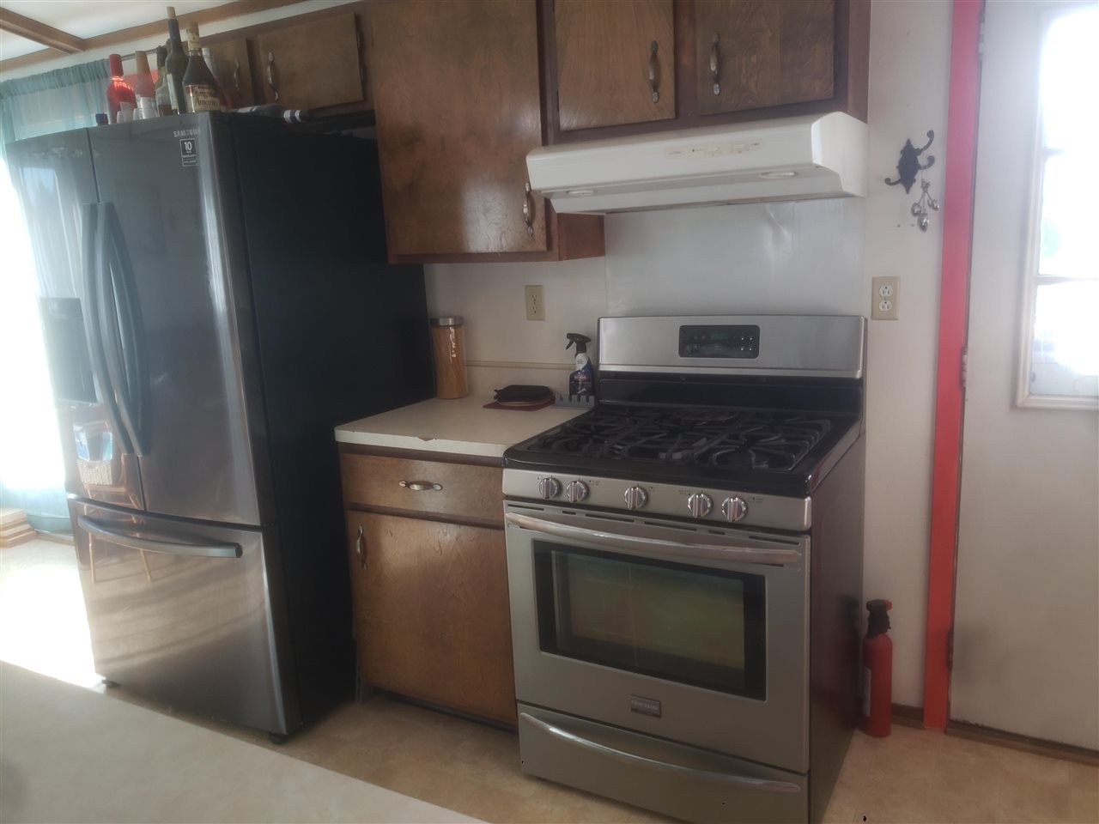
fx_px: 825
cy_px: 412
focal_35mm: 26
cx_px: 550
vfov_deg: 53.1
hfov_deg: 67.3
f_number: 2.4
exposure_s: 1/60
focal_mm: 4.3
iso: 80
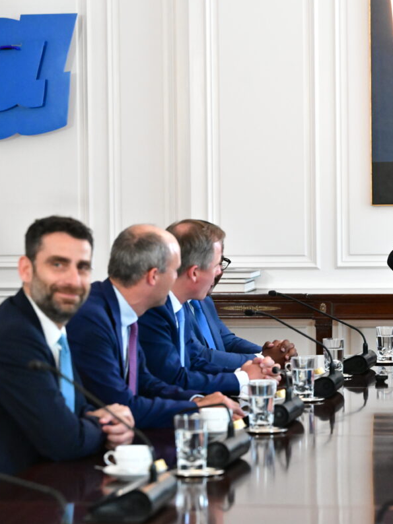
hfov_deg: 10.5
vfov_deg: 14.0
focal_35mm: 141
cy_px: 261
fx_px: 2136
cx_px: 365
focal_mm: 97
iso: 10000
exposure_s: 1/640
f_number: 4.5
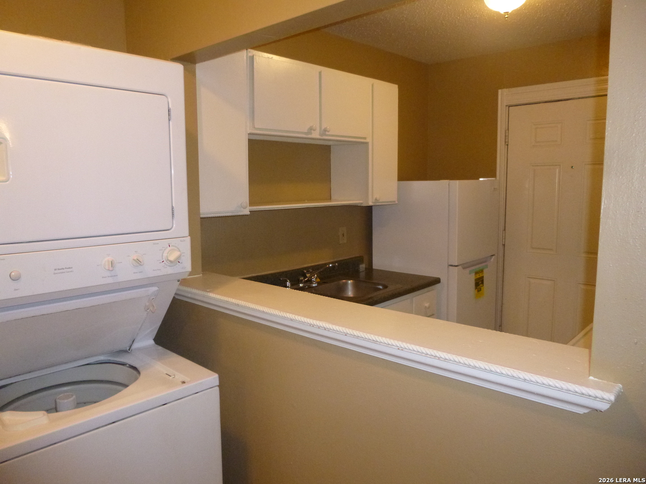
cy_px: 242
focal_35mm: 25
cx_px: 323
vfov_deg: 54.9
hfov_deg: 69.4
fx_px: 467
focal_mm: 4.5
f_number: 3.1
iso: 400
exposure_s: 1/60
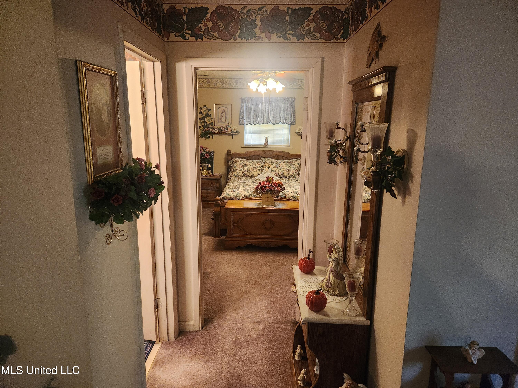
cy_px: 194
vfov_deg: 58.9
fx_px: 344
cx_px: 259
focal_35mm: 23
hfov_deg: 73.9
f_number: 1.8
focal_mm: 5.4
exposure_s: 1/120
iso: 800
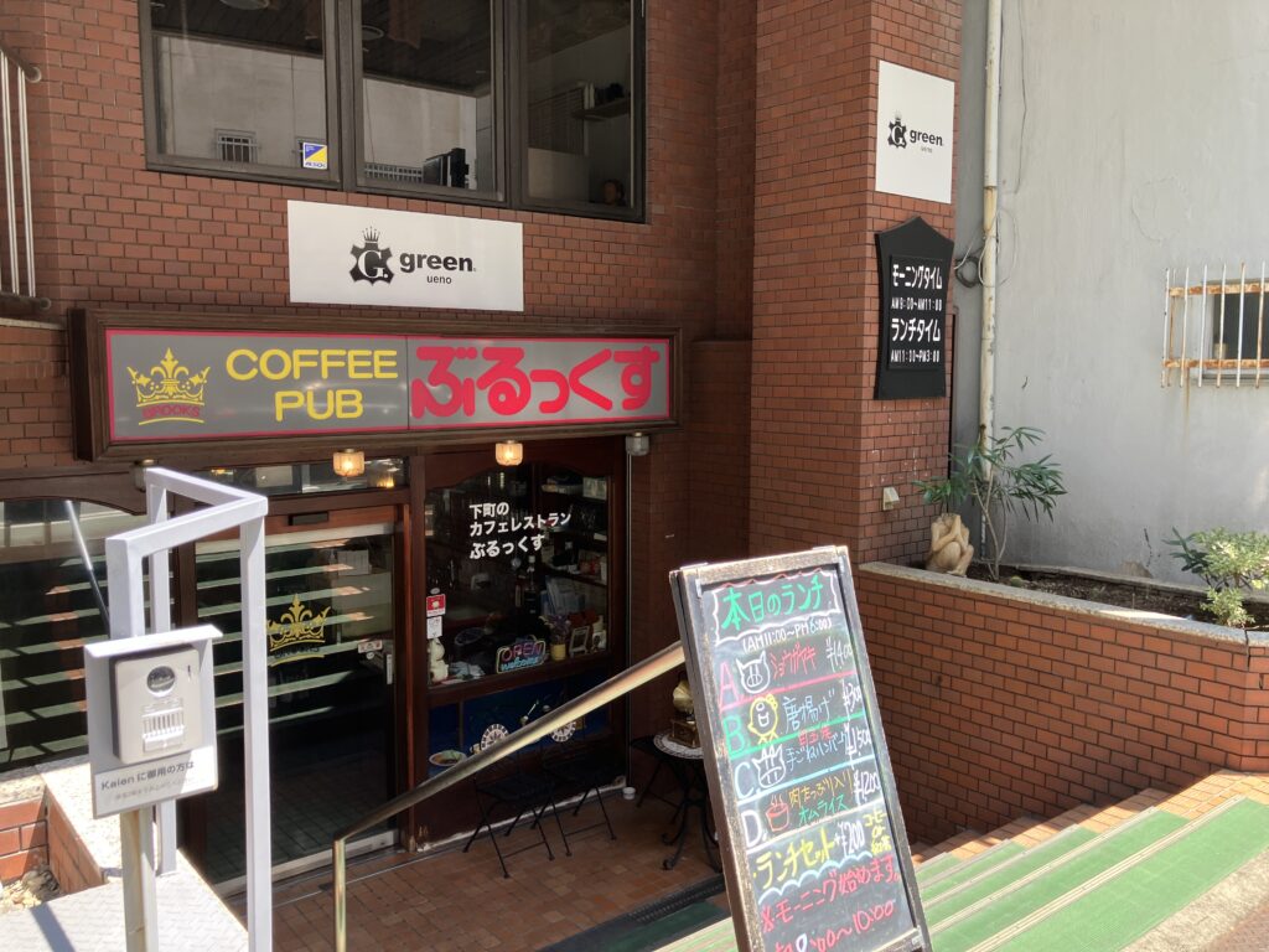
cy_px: 476
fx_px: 1026
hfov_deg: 63.4
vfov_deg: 49.7
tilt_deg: -5.1
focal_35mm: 28
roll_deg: +1.2
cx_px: 634
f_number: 1.8
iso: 32
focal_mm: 3.99
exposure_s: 1/172
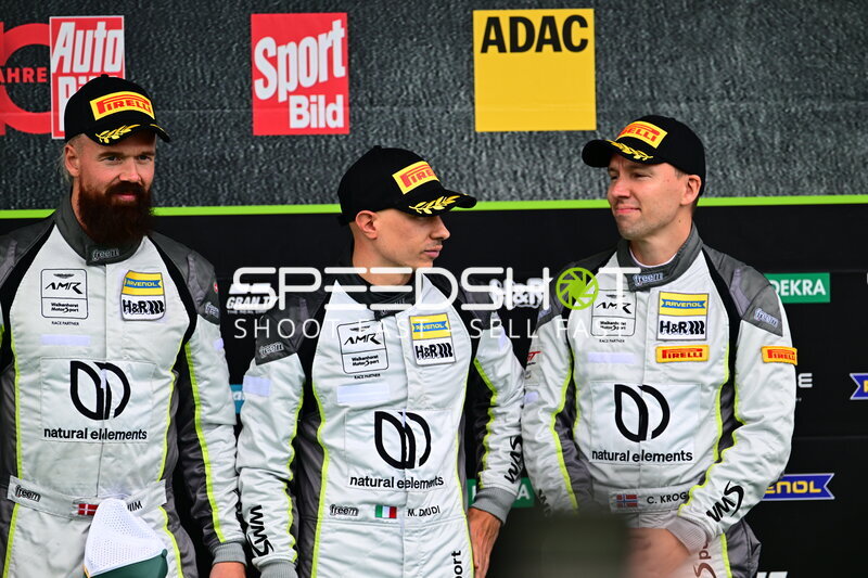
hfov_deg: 7.4
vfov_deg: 4.9
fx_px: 6749
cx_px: 434
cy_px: 289
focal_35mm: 280
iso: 250
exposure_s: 1/500
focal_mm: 280
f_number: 4
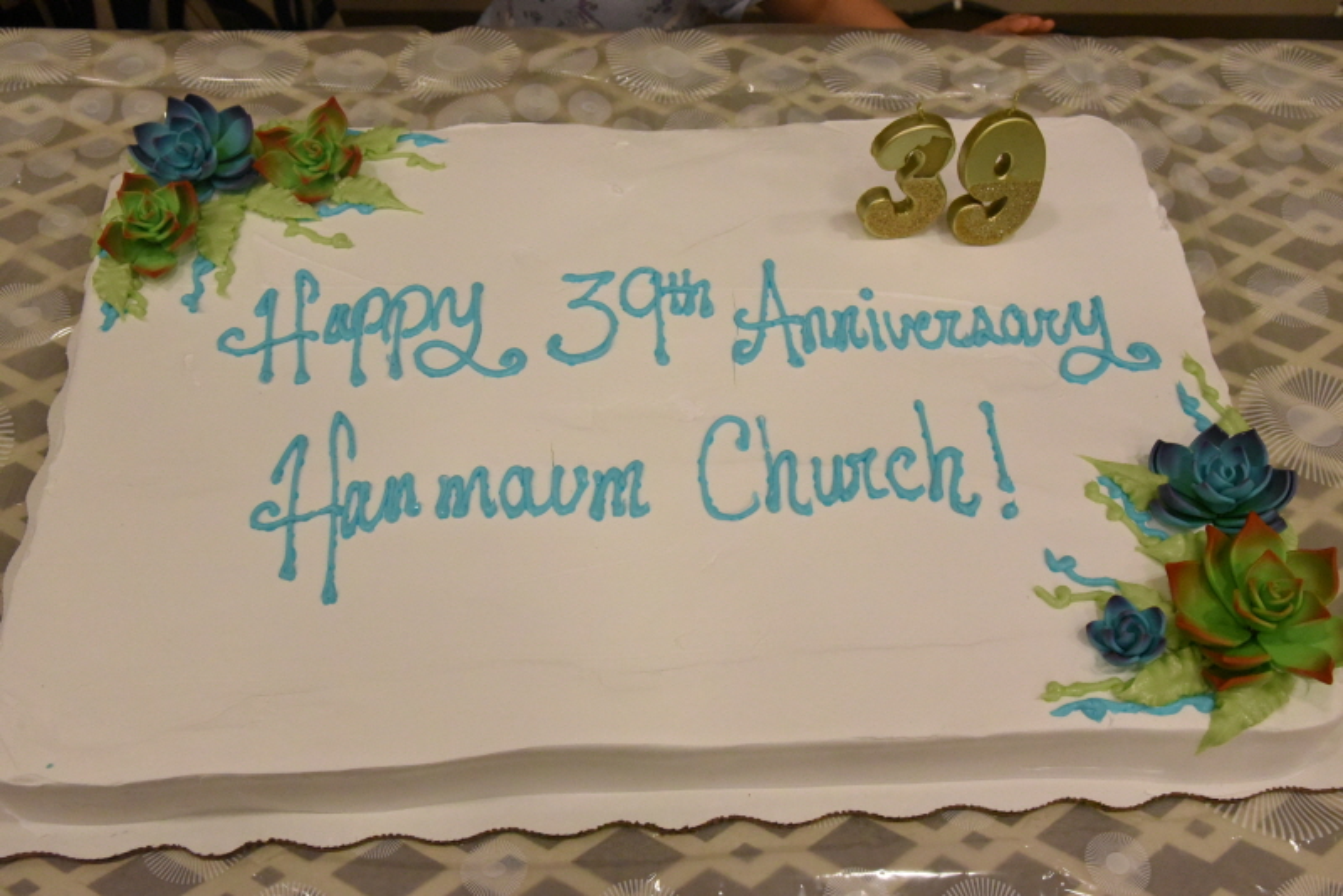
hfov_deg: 55.8
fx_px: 1269
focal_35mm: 34
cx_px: 672
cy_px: 448
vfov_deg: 38.9
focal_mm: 34
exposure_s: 1/320
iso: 12800
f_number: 9
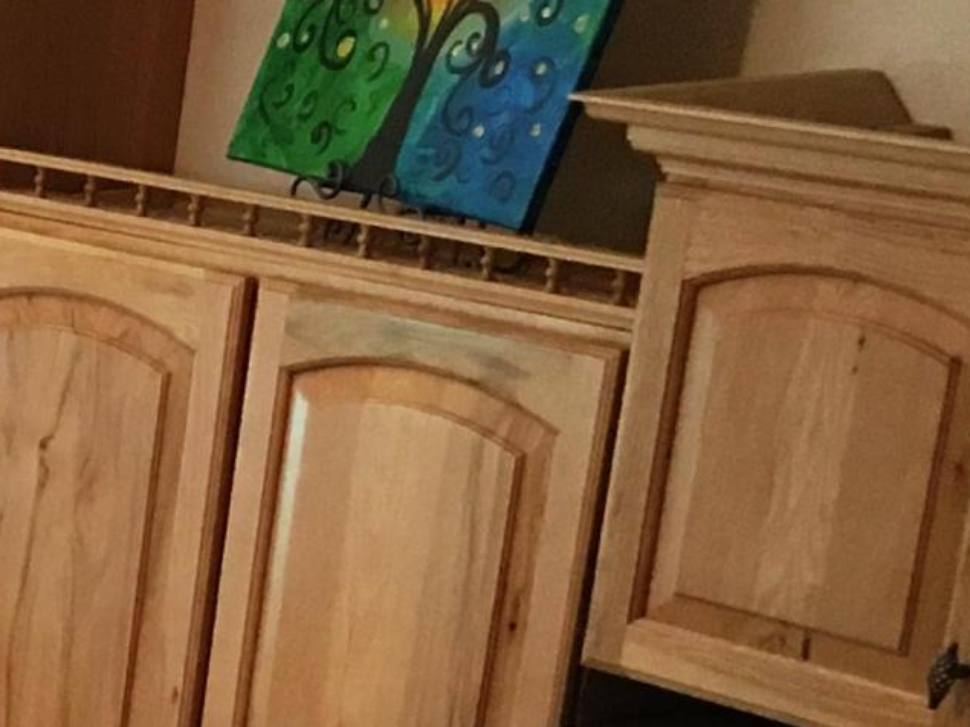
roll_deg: +0.4
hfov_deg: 12.1
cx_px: -1225
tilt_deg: -19.6
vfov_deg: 10.5
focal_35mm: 137
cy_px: 1006
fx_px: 3838
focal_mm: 4.15
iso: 64
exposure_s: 1/15
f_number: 2.2
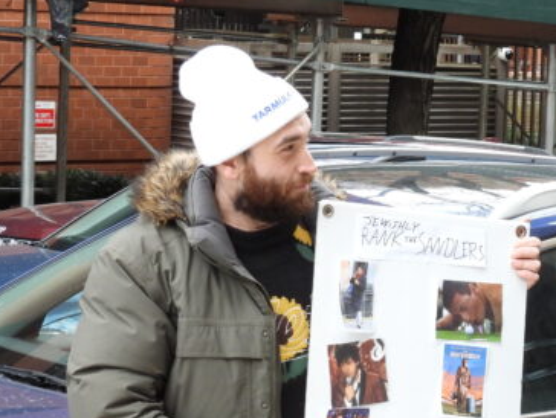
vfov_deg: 10.5
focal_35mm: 142
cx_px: 496
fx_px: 2284
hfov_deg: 13.8
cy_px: 282
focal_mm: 13.4
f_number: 5
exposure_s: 1/160
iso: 400
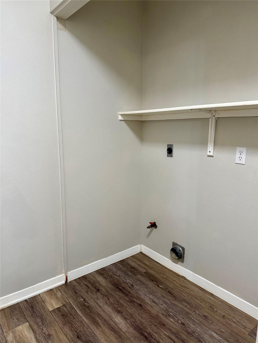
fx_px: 239
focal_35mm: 24
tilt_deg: -10.6
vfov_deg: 71.6
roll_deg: -0.6
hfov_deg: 56.8
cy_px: 172
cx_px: 129
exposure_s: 1/60
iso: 250
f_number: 1.78
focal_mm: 6.76
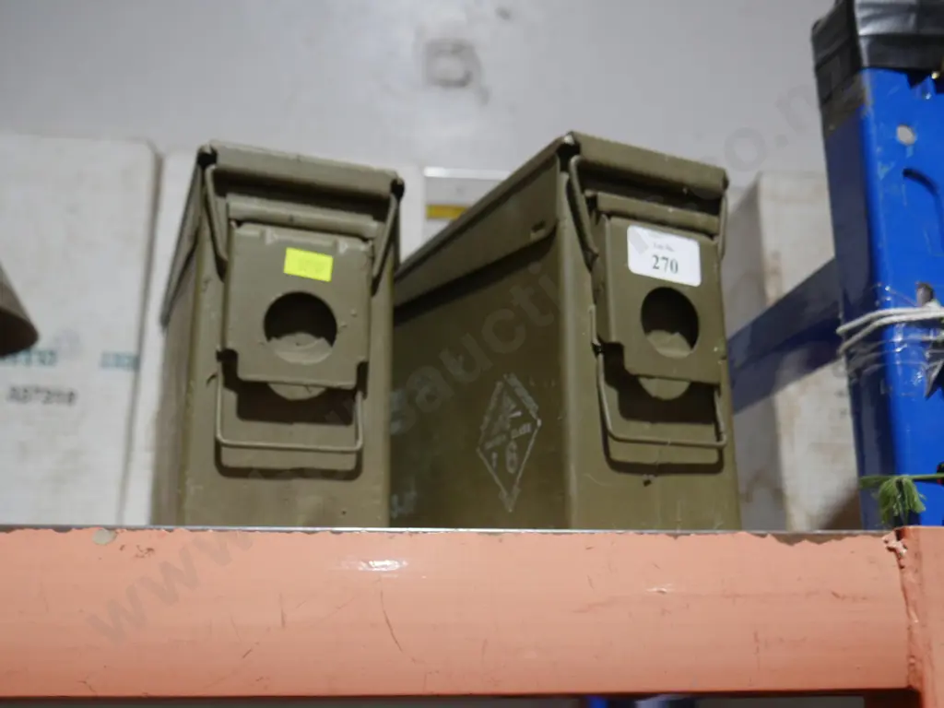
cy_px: 354
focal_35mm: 36
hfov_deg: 51.4
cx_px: 472
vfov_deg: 39.7
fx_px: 982
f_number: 4
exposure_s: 1/60
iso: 400
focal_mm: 18
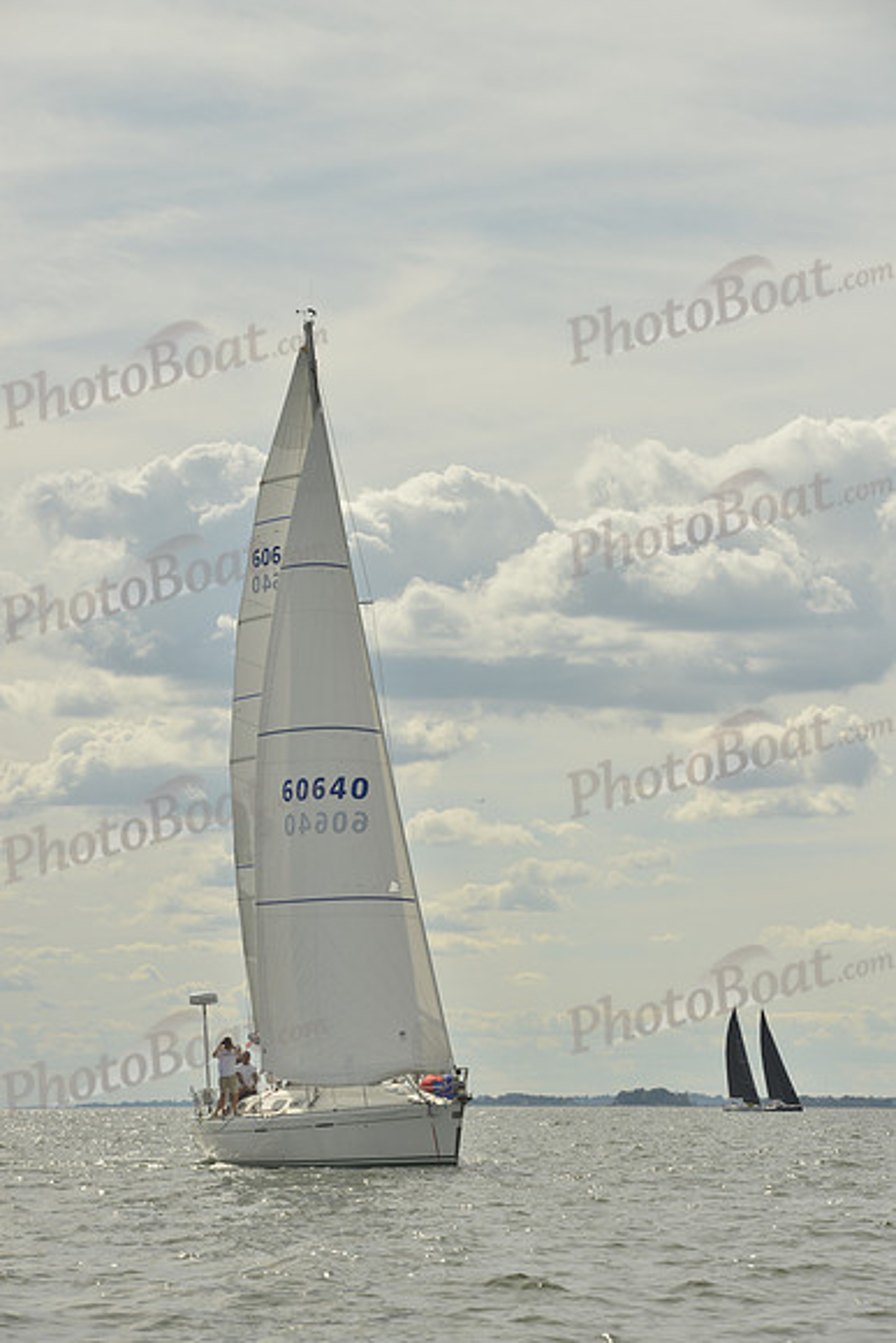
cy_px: 672
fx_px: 4552
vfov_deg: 16.8
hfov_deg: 11.2
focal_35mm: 122
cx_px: 448
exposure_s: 1/1000
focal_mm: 122
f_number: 10
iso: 200
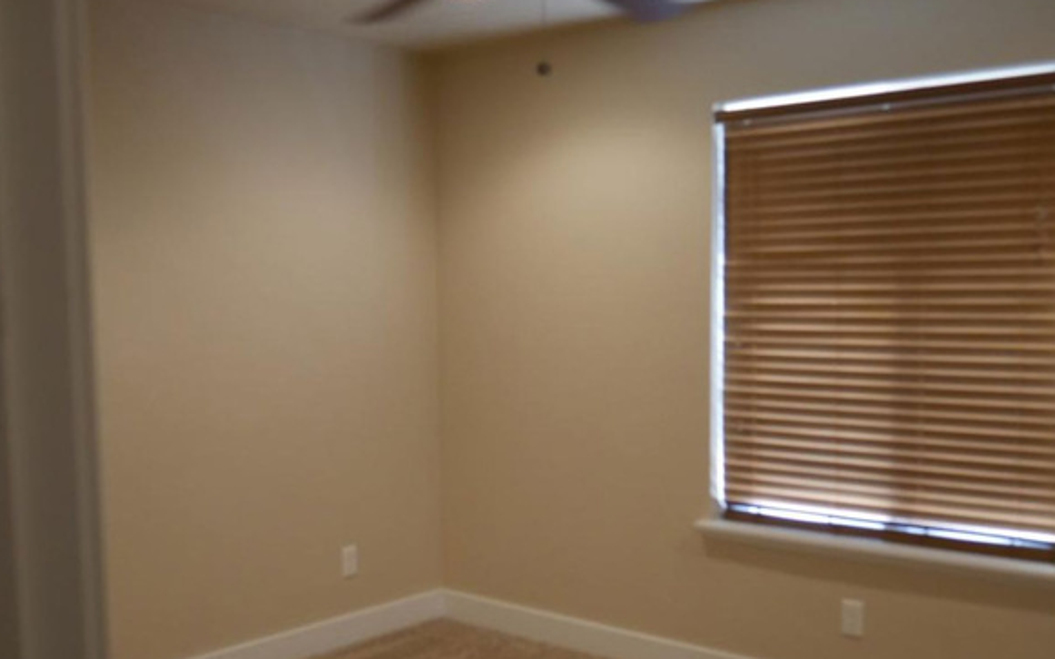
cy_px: 414
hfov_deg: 47.2
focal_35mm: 42
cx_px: 496
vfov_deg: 30.4
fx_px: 1207
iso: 1250
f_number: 4
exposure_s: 1/60
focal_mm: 18
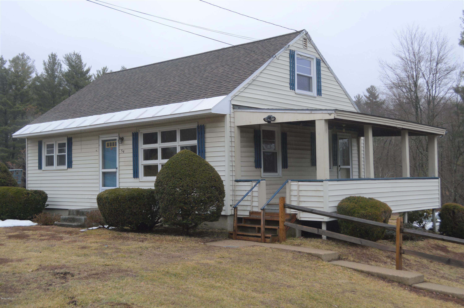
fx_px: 541
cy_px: 154
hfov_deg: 46.4
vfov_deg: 31.8
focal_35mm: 42
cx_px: 232
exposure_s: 1/125
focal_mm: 28
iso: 110
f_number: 5.6
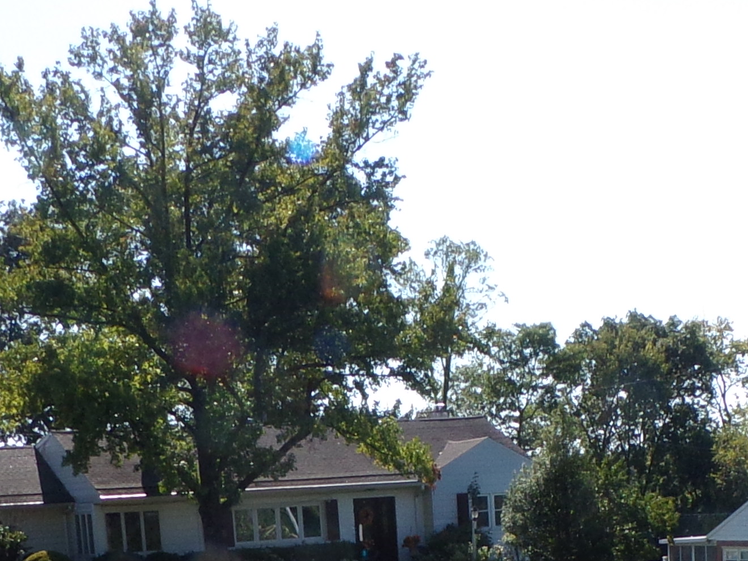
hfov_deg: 23.2
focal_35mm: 84
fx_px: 1815
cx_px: 472
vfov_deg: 16.0
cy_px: 860
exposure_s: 1/280
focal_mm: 4.3
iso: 80
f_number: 5.8
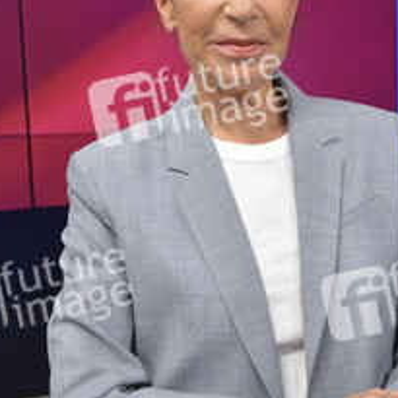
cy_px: 198
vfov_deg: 27.3
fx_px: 820
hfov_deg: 27.2
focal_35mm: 63
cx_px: 245
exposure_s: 1/200
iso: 2500
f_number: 6.3
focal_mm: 38
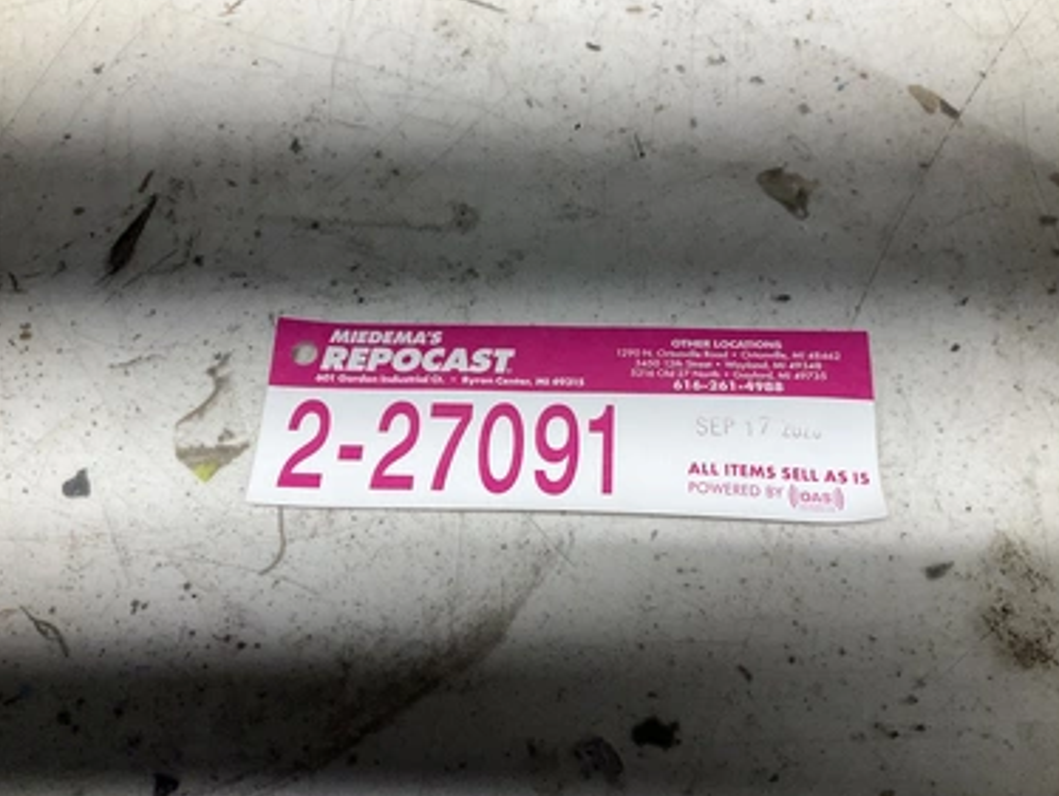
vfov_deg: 45.5
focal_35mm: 31
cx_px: 535
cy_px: 402
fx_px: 949
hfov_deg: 58.3
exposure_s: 1/120
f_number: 1.8
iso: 25
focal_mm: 3
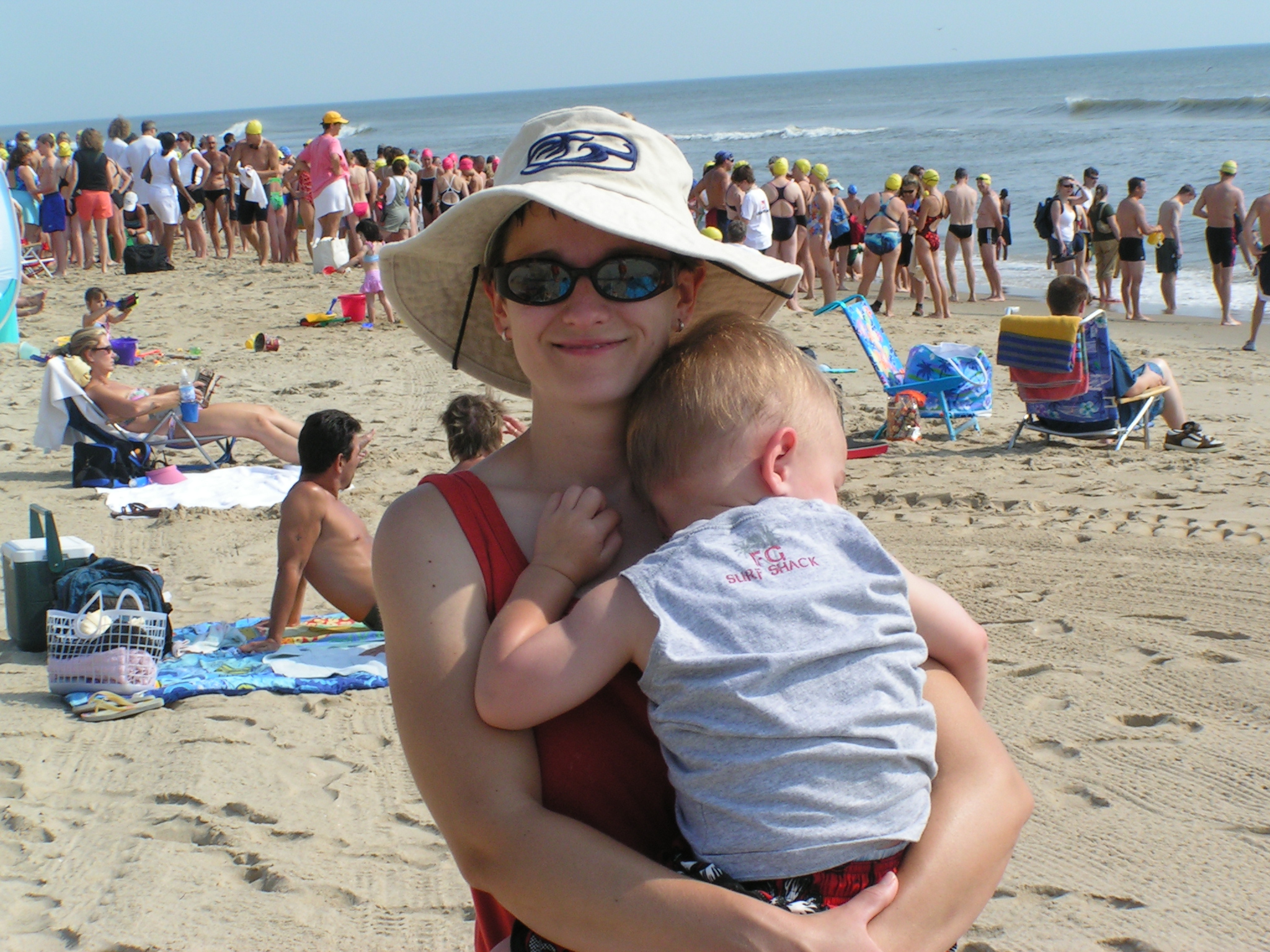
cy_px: 476
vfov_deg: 14.9
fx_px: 3632
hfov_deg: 19.8
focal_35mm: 99
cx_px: 635
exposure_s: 1/400
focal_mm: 15.2
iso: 50
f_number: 7.1
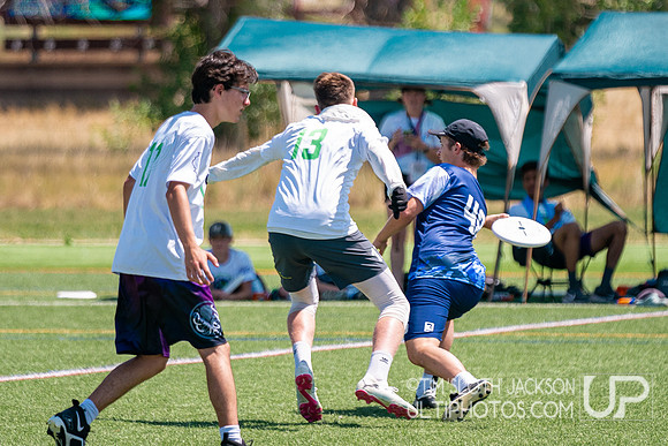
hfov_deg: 5.8
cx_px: 353
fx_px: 6650
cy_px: 159
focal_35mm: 358
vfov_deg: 3.8
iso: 640
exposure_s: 1/6400
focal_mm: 200
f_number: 2.8
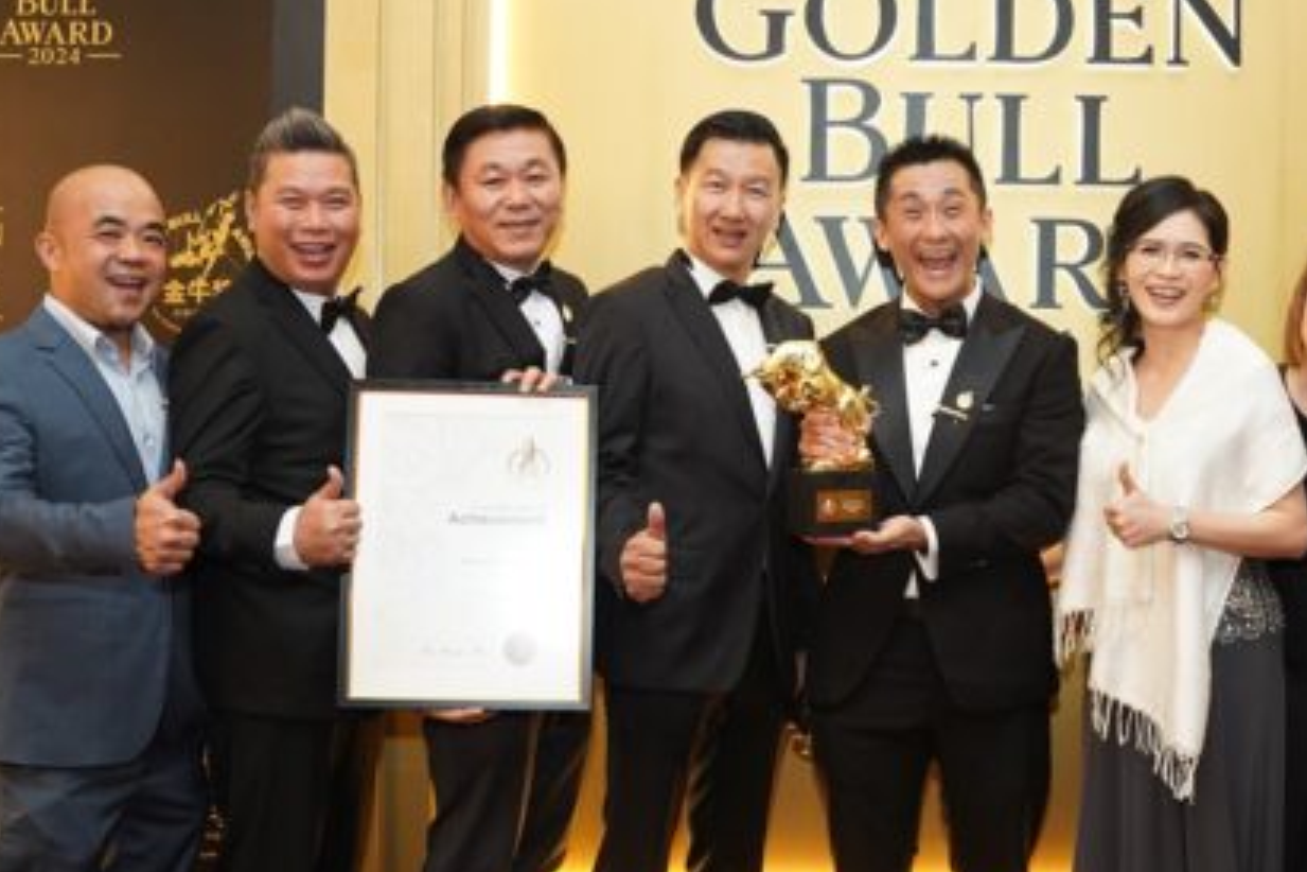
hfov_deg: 39.4
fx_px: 1779
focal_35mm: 49
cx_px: 957
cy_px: 423
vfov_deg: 27.5
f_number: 2.8
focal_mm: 24
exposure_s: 1/200
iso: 1250
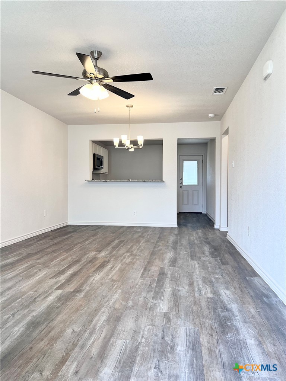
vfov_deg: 67.3
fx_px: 286
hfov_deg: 53.1
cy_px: 190
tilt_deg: -0.7
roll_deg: -0.6
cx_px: 143
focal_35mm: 26
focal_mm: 5.7
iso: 64
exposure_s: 1/143
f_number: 1.5
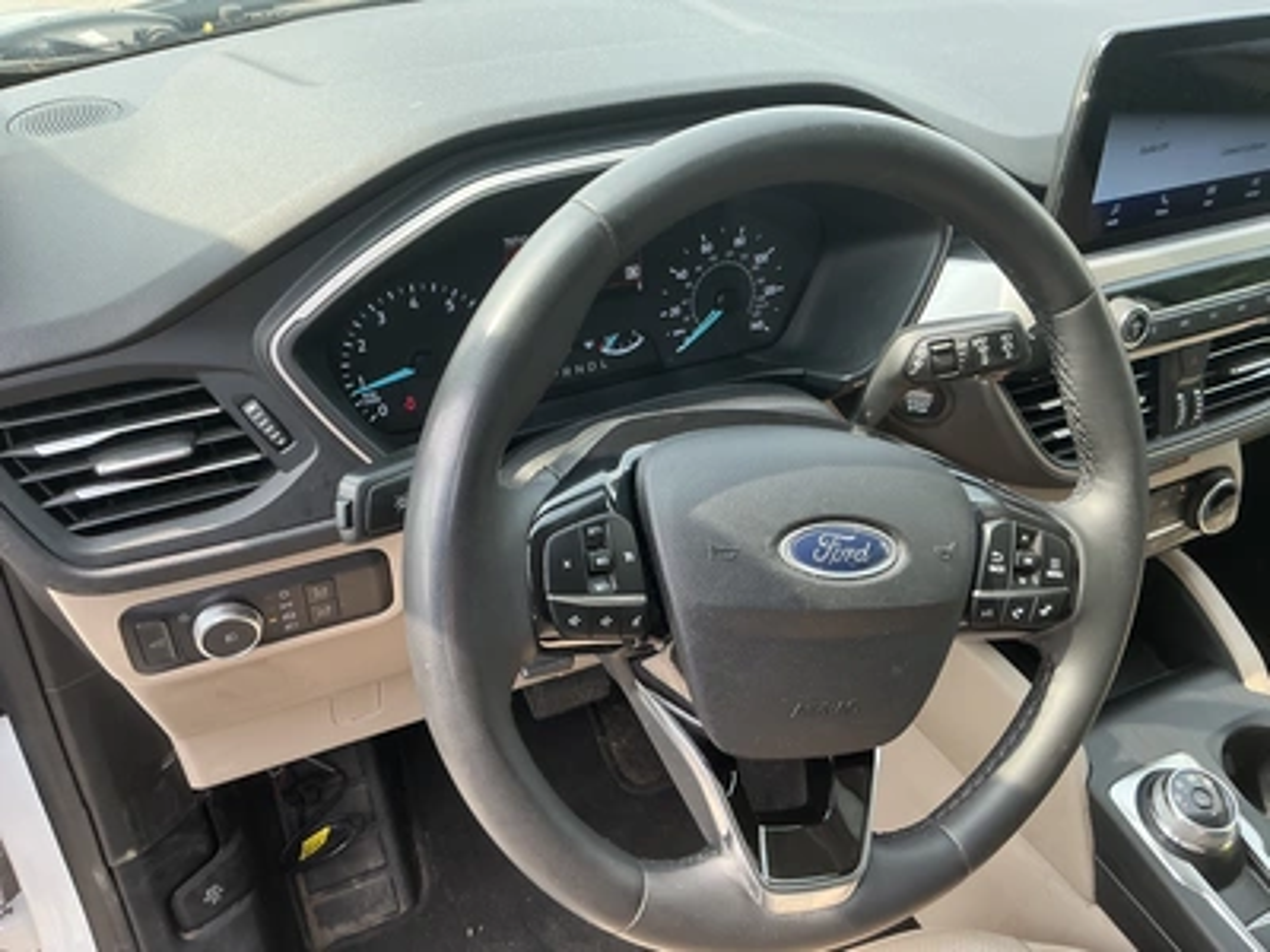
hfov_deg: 63.4
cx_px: 635
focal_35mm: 28
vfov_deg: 49.7
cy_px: 476
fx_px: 1027
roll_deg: -2.0
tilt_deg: -32.9
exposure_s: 1/148
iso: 32
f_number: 1.8
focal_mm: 3
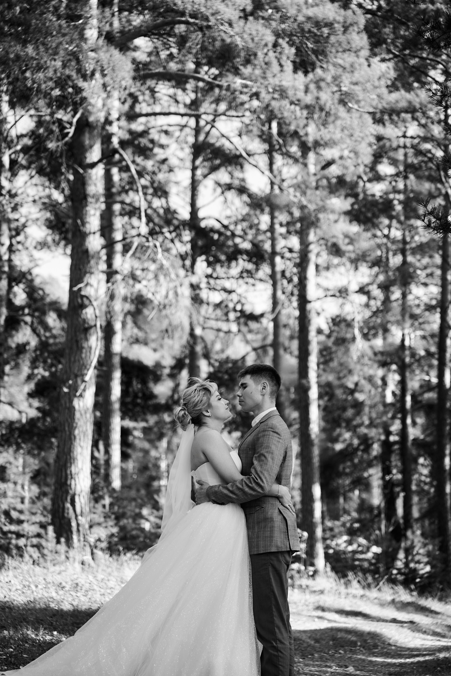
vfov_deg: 27.0
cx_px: 226
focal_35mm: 75
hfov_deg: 18.2
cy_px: 338
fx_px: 1409
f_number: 2.8
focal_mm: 75
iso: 100
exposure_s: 1/250
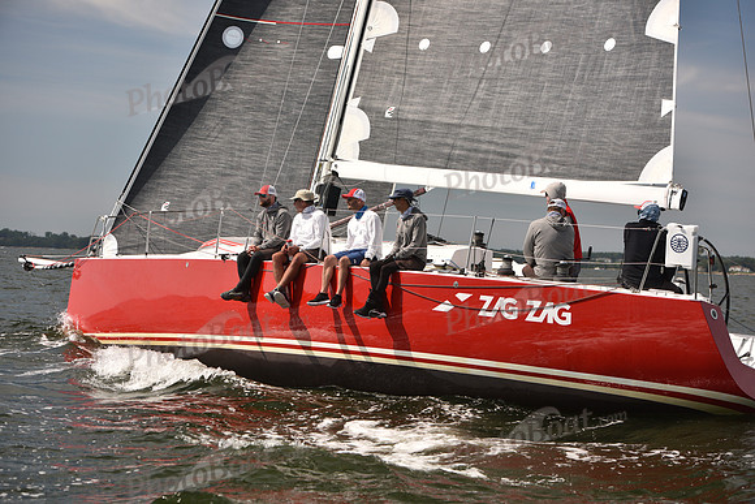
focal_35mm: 70
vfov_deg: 19.5
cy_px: 252
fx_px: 1468
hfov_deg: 28.8
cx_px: 378
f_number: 4.5
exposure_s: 1/1250
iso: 250
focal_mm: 70
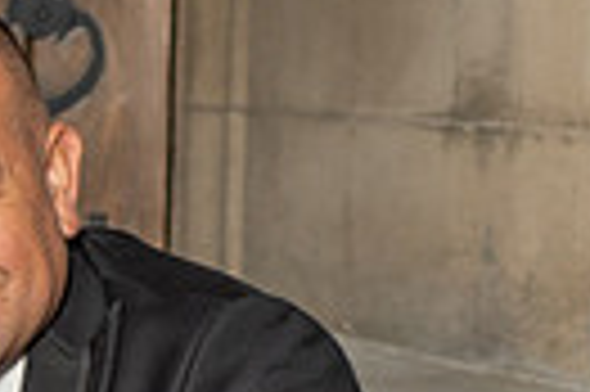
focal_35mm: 263
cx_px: -299
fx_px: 4305
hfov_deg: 7.7
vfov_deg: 5.2
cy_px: 553
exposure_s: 1/200
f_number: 4.5
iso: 400
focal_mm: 44
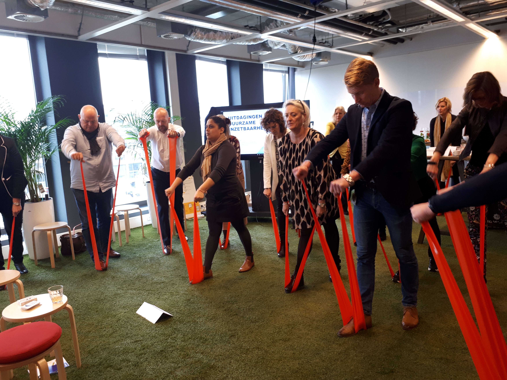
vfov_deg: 51.4
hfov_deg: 65.3
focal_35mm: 27
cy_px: 190
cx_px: 254
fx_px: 395
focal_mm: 3.6
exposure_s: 1/33
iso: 80
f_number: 1.9
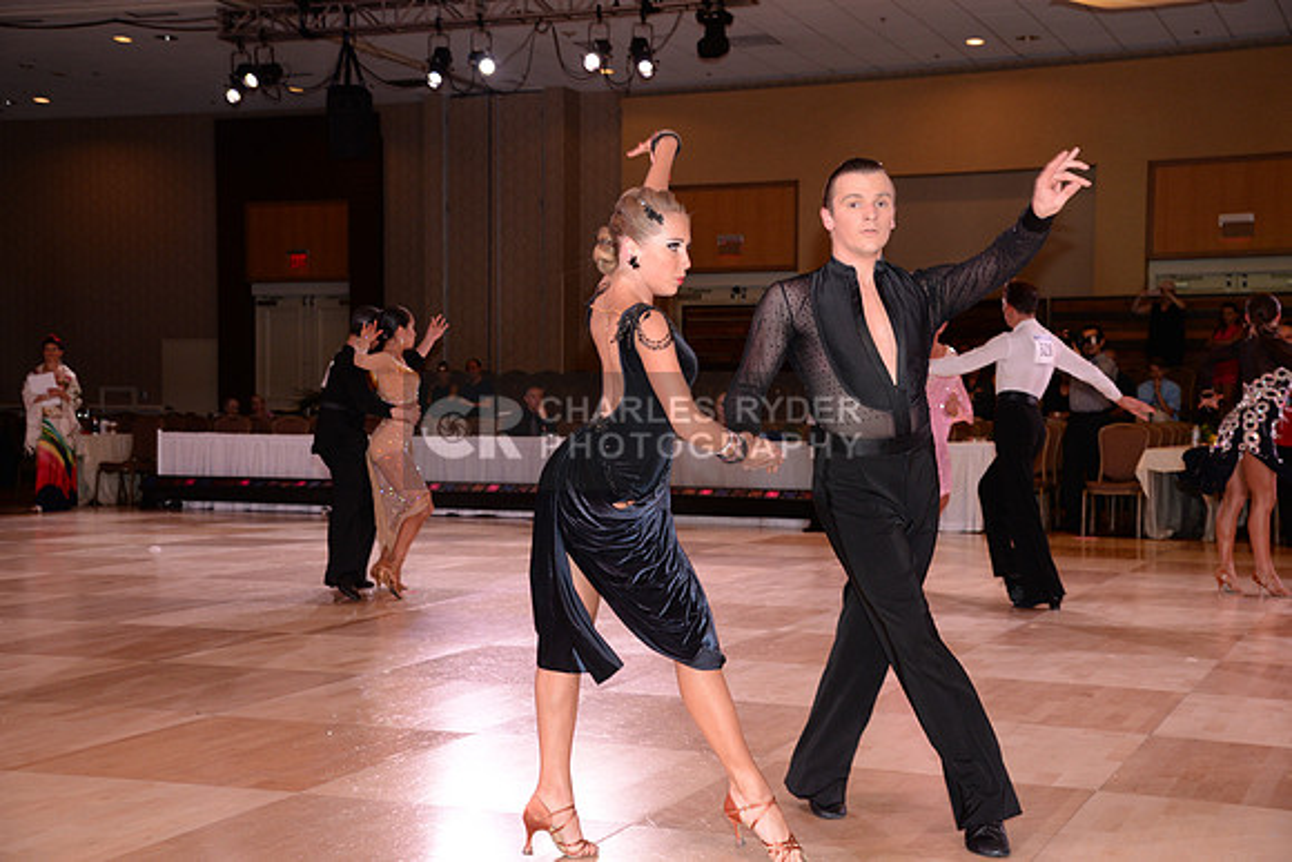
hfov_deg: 38.2
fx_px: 1867
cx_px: 646
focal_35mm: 52
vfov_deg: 26.0
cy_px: 431
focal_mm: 52
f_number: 5.6
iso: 1250
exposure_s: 1/200
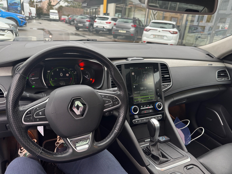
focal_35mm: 24
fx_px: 161
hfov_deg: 71.6
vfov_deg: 56.8
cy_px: 87
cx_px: 116
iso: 160
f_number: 1.78
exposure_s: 1/92
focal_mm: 6.76
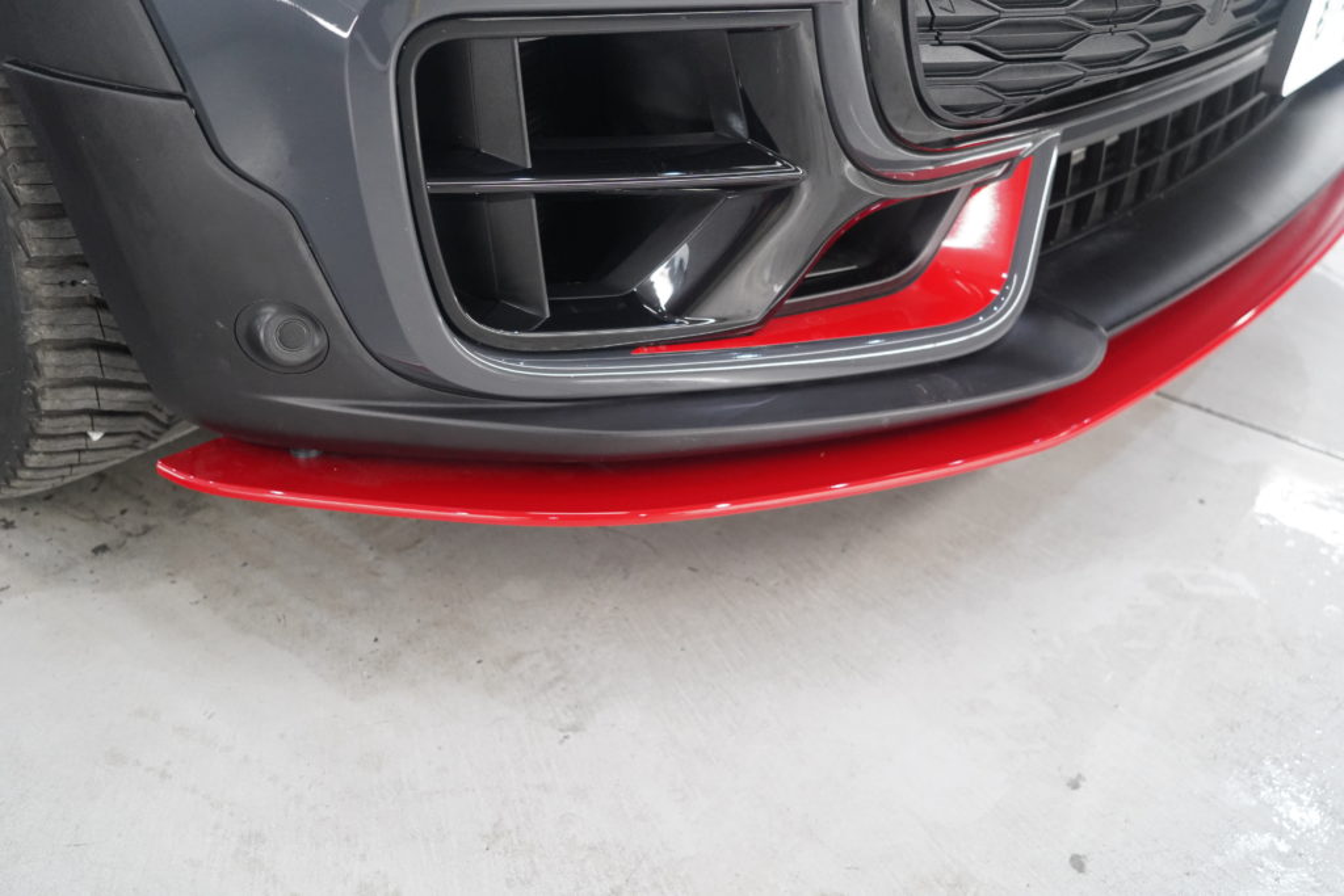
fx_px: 1269
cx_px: 672
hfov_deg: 55.8
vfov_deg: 38.9
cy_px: 448
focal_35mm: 34
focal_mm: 34
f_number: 4.5
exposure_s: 1/160
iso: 4000
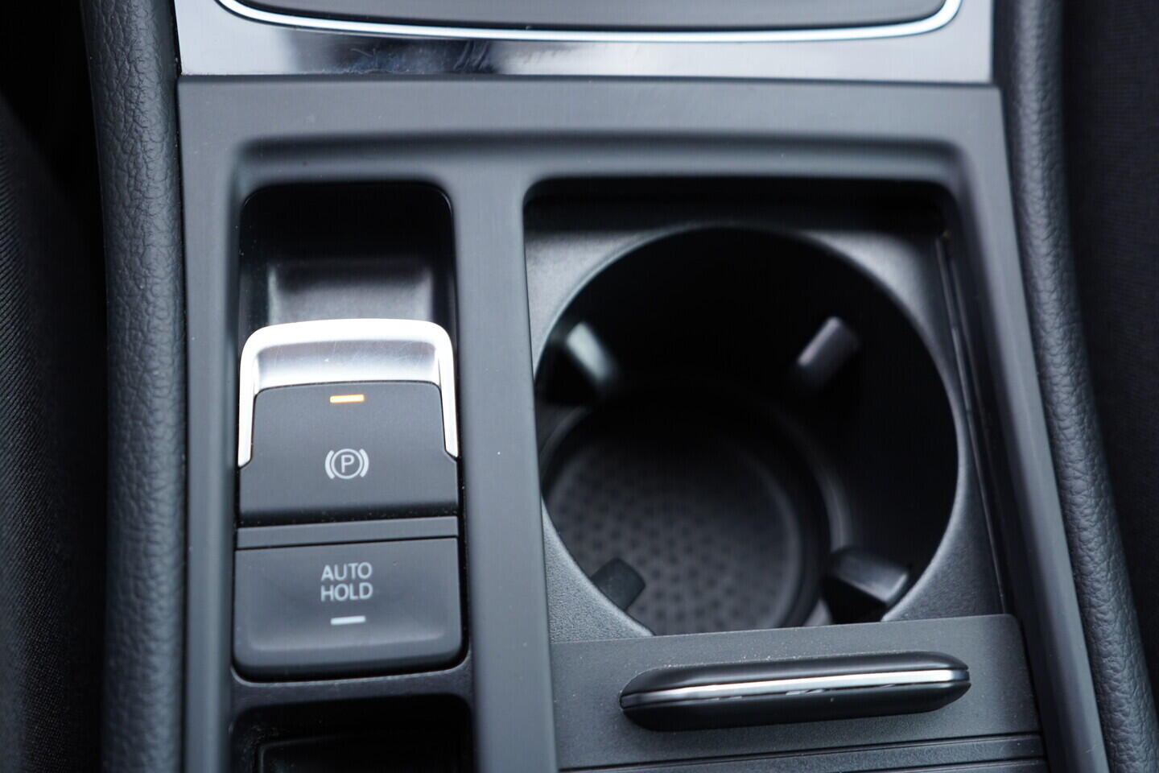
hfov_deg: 53.1
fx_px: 1159
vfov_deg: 36.9
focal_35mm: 36
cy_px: 386
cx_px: 580
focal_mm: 24
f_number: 2.8
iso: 320
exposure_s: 1/40
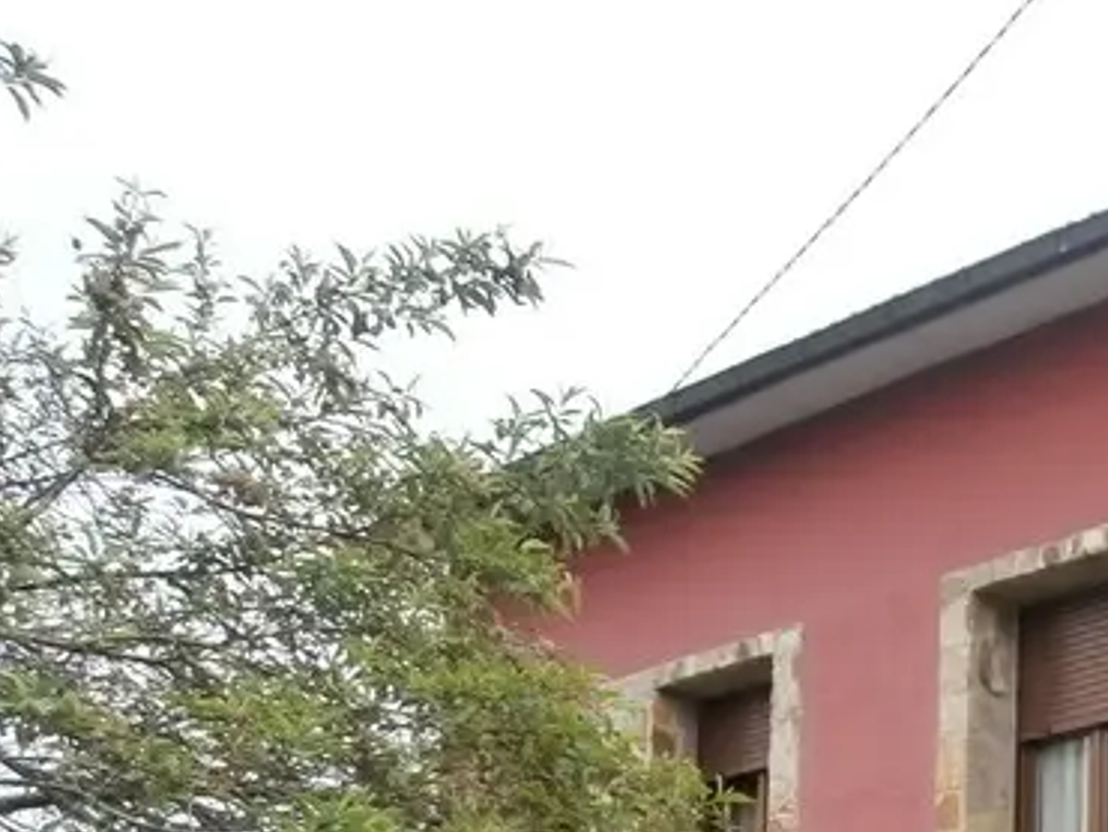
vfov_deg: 16.8
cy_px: 1059
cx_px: 1524
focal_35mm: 83
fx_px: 2658
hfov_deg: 20.9
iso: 100
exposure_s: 1/250
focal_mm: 5.36
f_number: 3.5
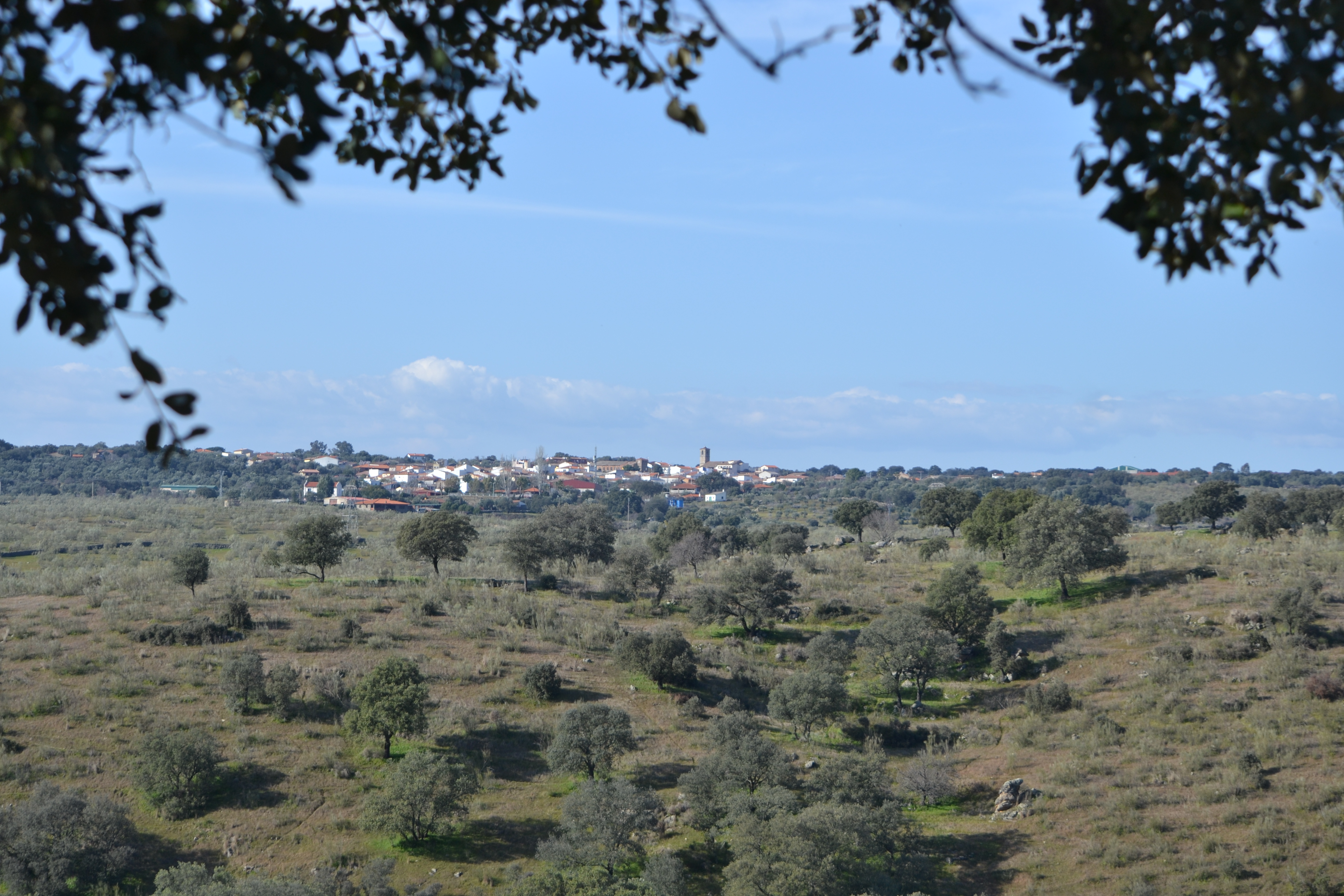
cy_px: 448
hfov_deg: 24.6
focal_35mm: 82
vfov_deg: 16.6
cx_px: 672
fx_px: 3080
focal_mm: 55
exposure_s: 1/320
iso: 100
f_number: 6.3
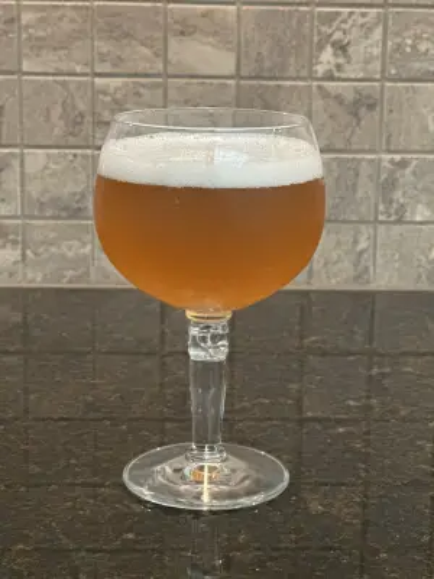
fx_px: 1287
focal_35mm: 77
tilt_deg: -11.8
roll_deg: -0.7
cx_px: 217
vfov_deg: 25.3
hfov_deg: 19.1
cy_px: 290
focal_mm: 9
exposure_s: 1/40
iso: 320
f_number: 2.8
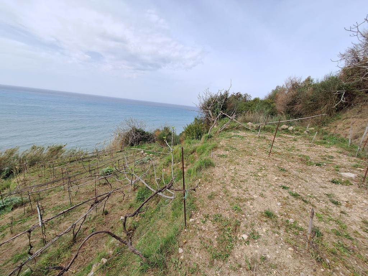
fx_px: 138
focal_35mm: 13
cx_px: 184
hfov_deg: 106.2
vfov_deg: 89.9
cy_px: 138
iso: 40
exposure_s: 1/1389
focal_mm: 1.74
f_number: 2.2
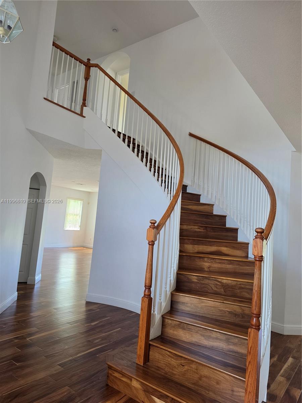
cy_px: 202
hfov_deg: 58.9
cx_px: 151
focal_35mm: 23
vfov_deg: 73.9
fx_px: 268
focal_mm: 6.5
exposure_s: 1/180
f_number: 1.4
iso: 125
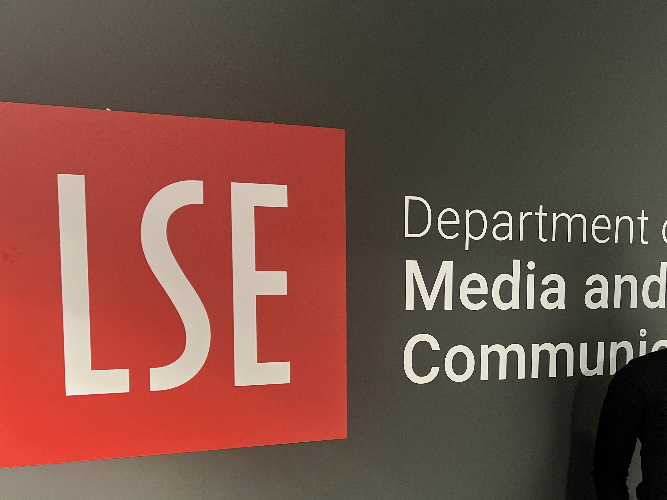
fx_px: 713
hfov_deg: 49.5
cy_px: 323
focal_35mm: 37
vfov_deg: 38.3
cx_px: 430
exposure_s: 1/33
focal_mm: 5.7
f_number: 1.5
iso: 500
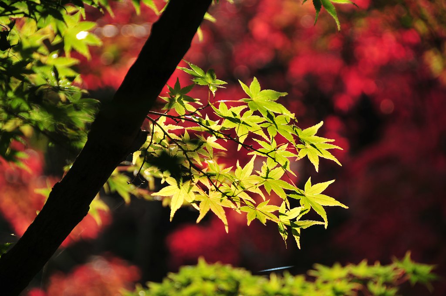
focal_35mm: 180
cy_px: 148
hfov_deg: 11.4
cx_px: 223
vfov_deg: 7.6
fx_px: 2227
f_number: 5.3
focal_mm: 120
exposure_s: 1/15
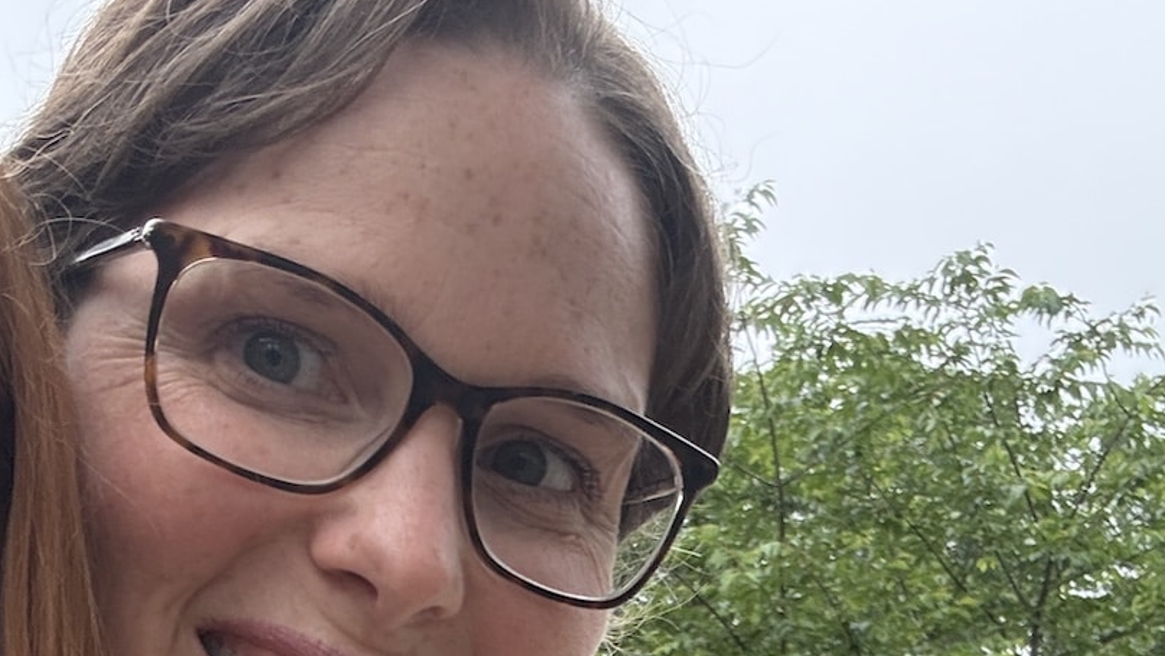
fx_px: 1916
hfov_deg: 33.7
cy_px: 992
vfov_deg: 17.4
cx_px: 457
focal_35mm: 62
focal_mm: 2.69
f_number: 1.9
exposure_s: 1/91
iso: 80
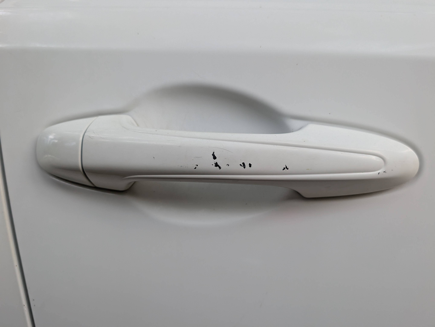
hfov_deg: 71.5
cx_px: 218
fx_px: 302
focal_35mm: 24
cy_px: 164
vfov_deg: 56.9
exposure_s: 1/648
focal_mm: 6.9
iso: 181
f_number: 1.68
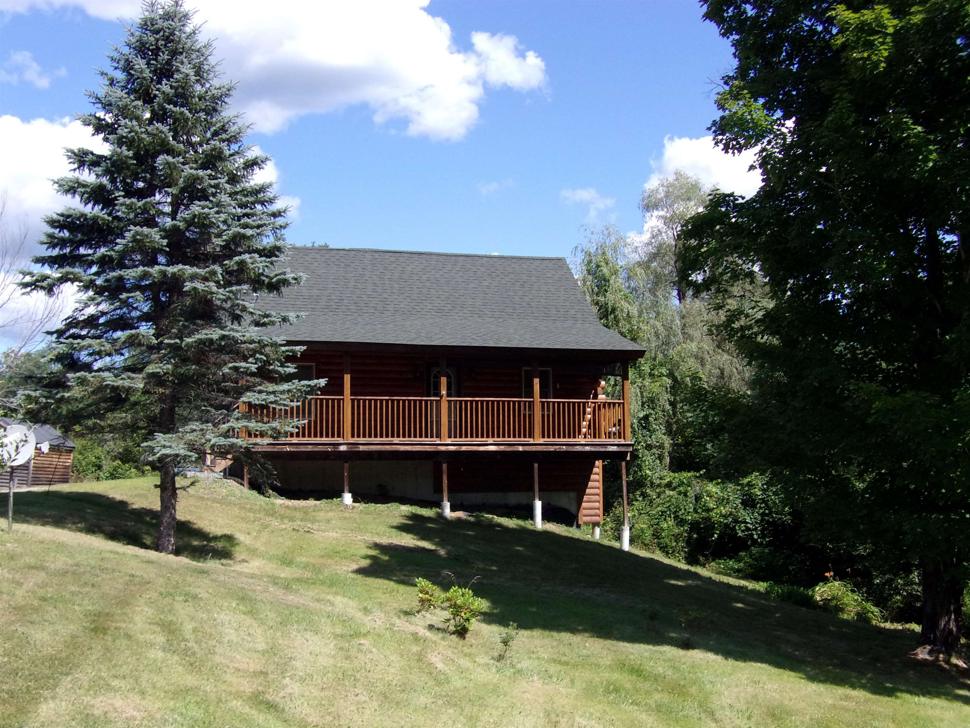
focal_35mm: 42
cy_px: 364
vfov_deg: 34.3
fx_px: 1177
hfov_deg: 44.8
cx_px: 485
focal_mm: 7.6
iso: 200
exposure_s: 1/105
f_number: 13.1
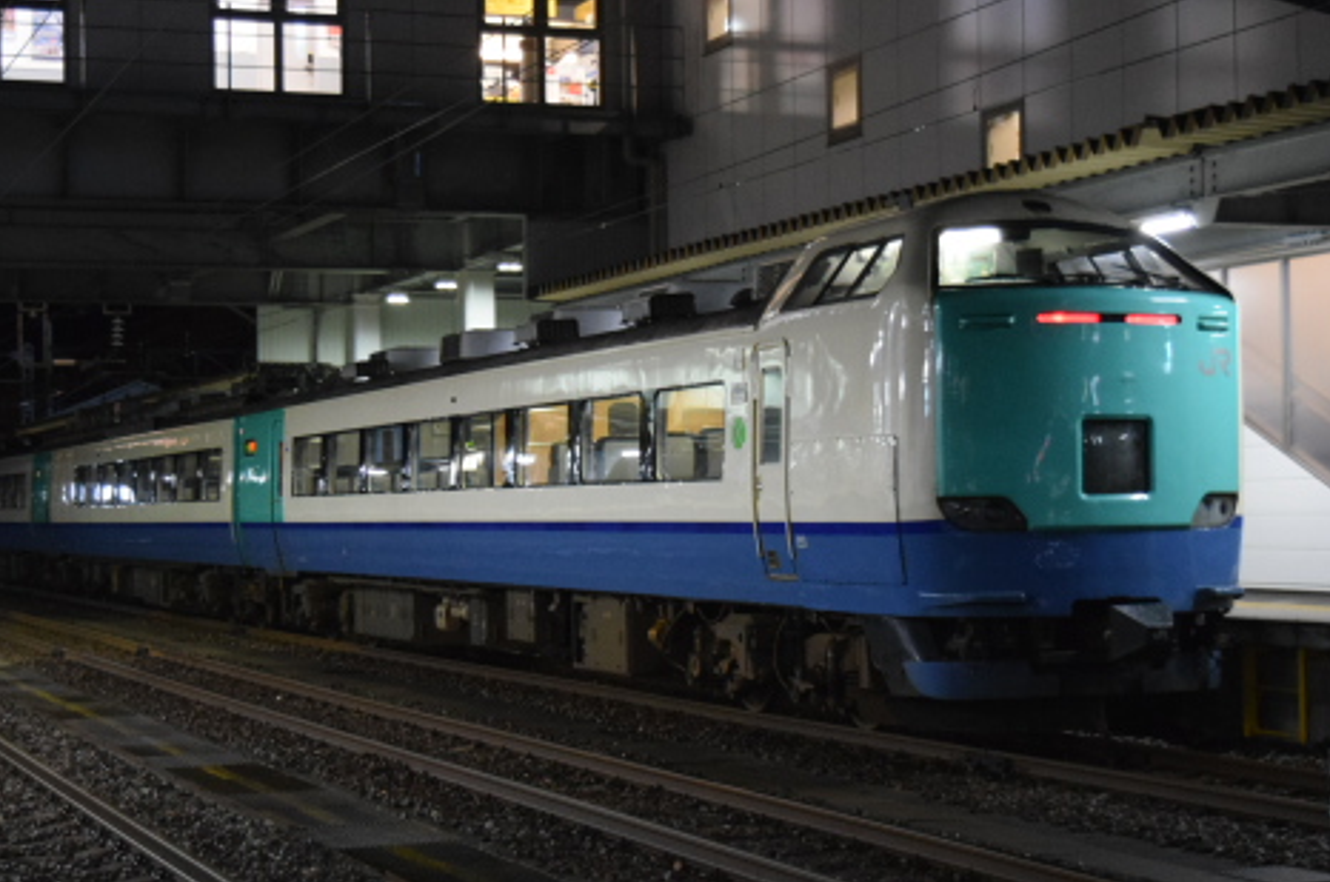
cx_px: 559
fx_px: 2582
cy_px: 485
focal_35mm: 70
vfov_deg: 19.4
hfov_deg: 28.8
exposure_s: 1/60
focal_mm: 34
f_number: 4.5
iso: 3600
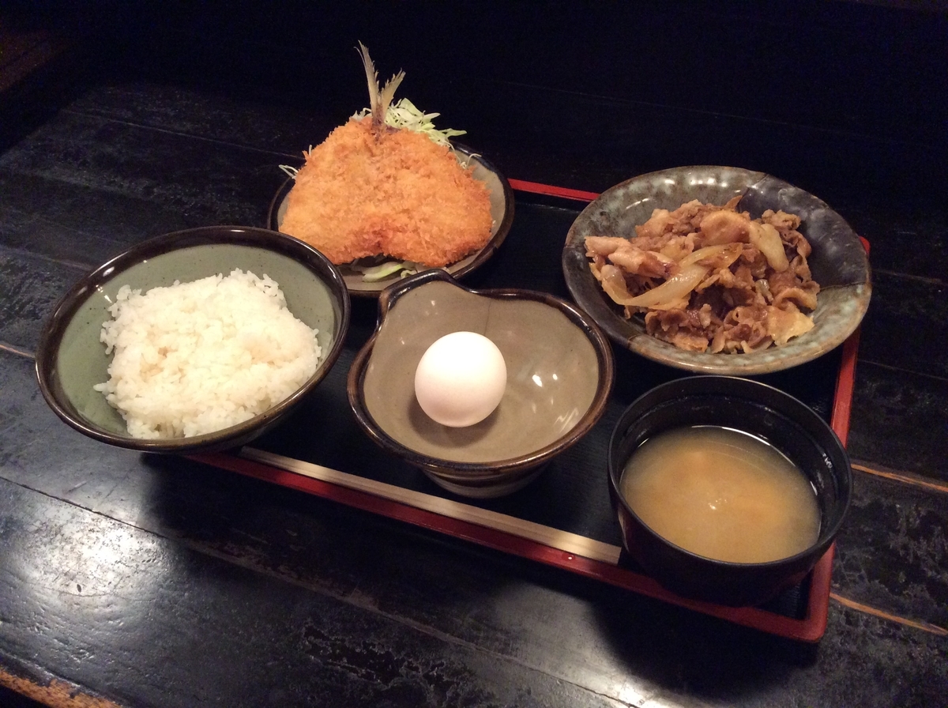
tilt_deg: -49.0
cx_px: 474
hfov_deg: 56.9
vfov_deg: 44.0
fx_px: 875
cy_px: 354
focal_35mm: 32
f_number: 2.4
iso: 320
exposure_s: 1/24
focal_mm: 3.3
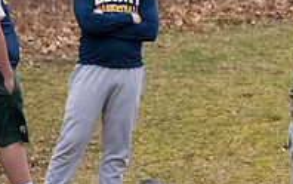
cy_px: 73
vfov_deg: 2.2
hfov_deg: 3.5
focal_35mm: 602
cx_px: 363
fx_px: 4810
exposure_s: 1/1600
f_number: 5
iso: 2000
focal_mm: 135
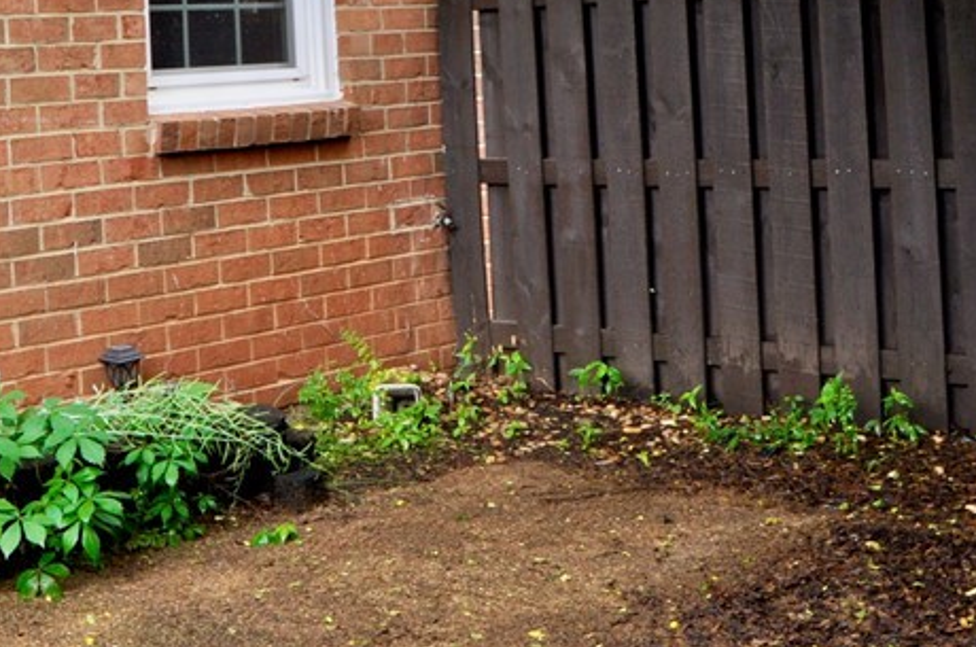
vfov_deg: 18.6
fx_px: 1922
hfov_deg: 28.4
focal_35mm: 71
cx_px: 384
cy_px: -11
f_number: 5.6
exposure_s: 1/125
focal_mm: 20
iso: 250
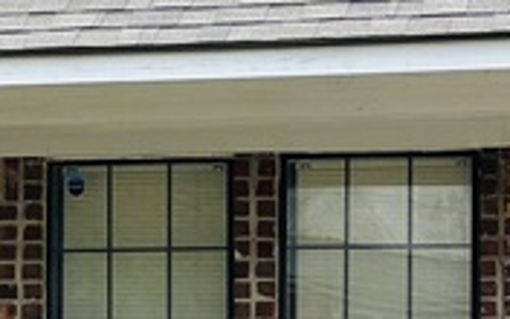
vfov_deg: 5.7
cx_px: -267
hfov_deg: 8.9
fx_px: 3211
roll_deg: -0.5
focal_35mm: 231
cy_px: 261
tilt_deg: +2.9
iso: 80
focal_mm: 6.86
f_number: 1.78
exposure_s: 1/762
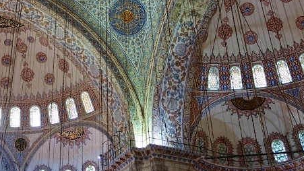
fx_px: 524
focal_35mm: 65
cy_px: 0
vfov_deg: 18.1
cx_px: 109
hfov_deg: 32.2
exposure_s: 1/30
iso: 250
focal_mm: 10.4
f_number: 1.8
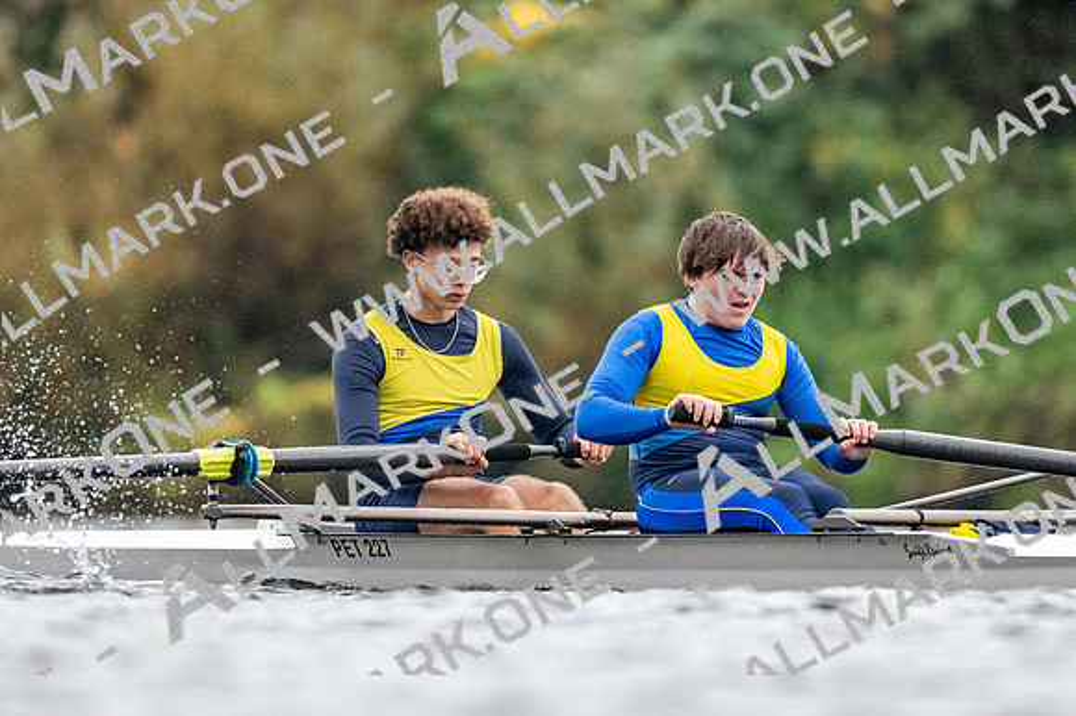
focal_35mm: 900
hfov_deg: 2.3
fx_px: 26884
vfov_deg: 1.5
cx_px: 538
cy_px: 358
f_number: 4
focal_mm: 600
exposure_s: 1/2500
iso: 5600
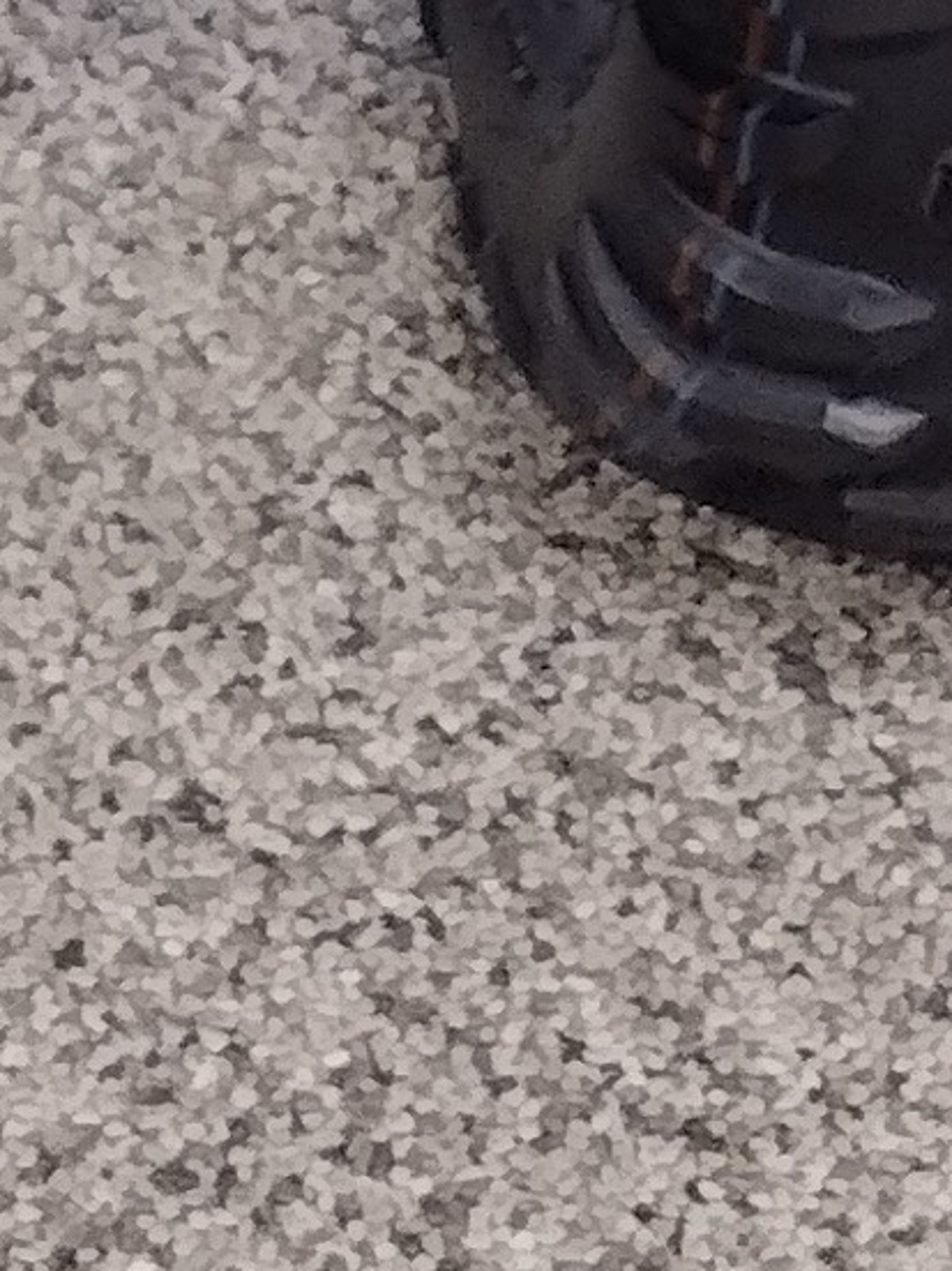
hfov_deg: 7.3
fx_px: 7190
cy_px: -258
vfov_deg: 9.9
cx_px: -913
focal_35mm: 196
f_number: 1.7
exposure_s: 1/60
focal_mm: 4.71
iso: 198
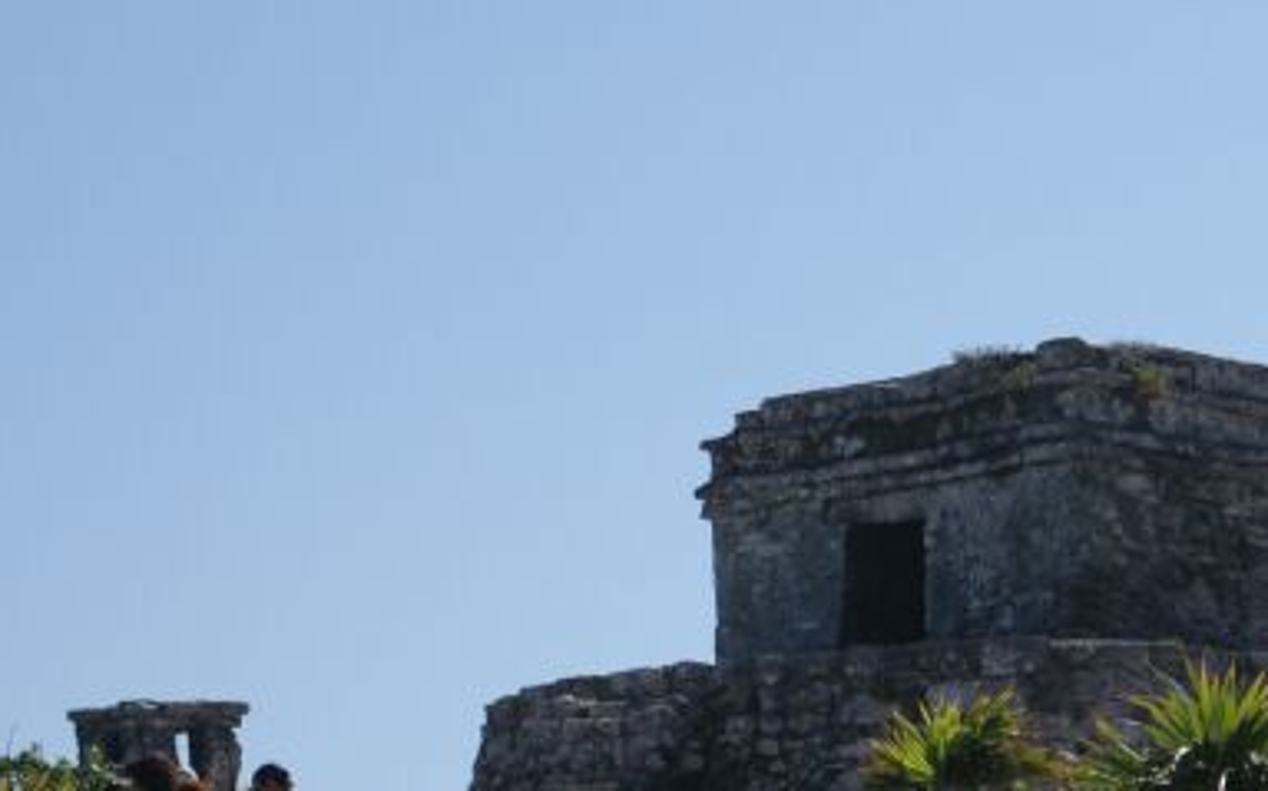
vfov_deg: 5.9
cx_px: 1069
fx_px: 7737
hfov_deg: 9.3
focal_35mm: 224
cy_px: 511
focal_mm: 70
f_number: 5.6
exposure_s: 1/800
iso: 100
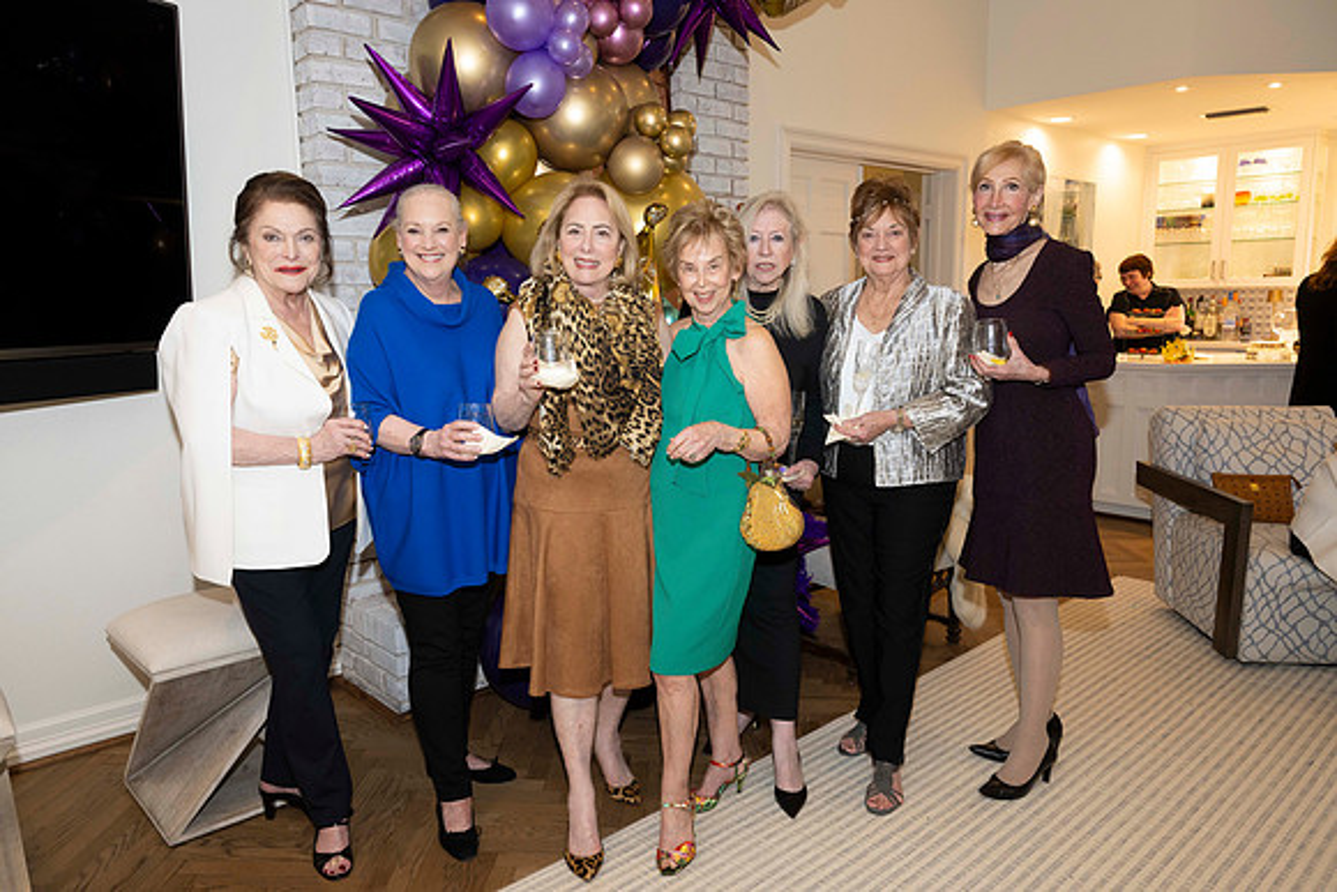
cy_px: 446
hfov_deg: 69.4
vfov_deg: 49.6
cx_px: 668
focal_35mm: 26
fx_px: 966
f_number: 5.6
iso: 800
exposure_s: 1/80
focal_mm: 26
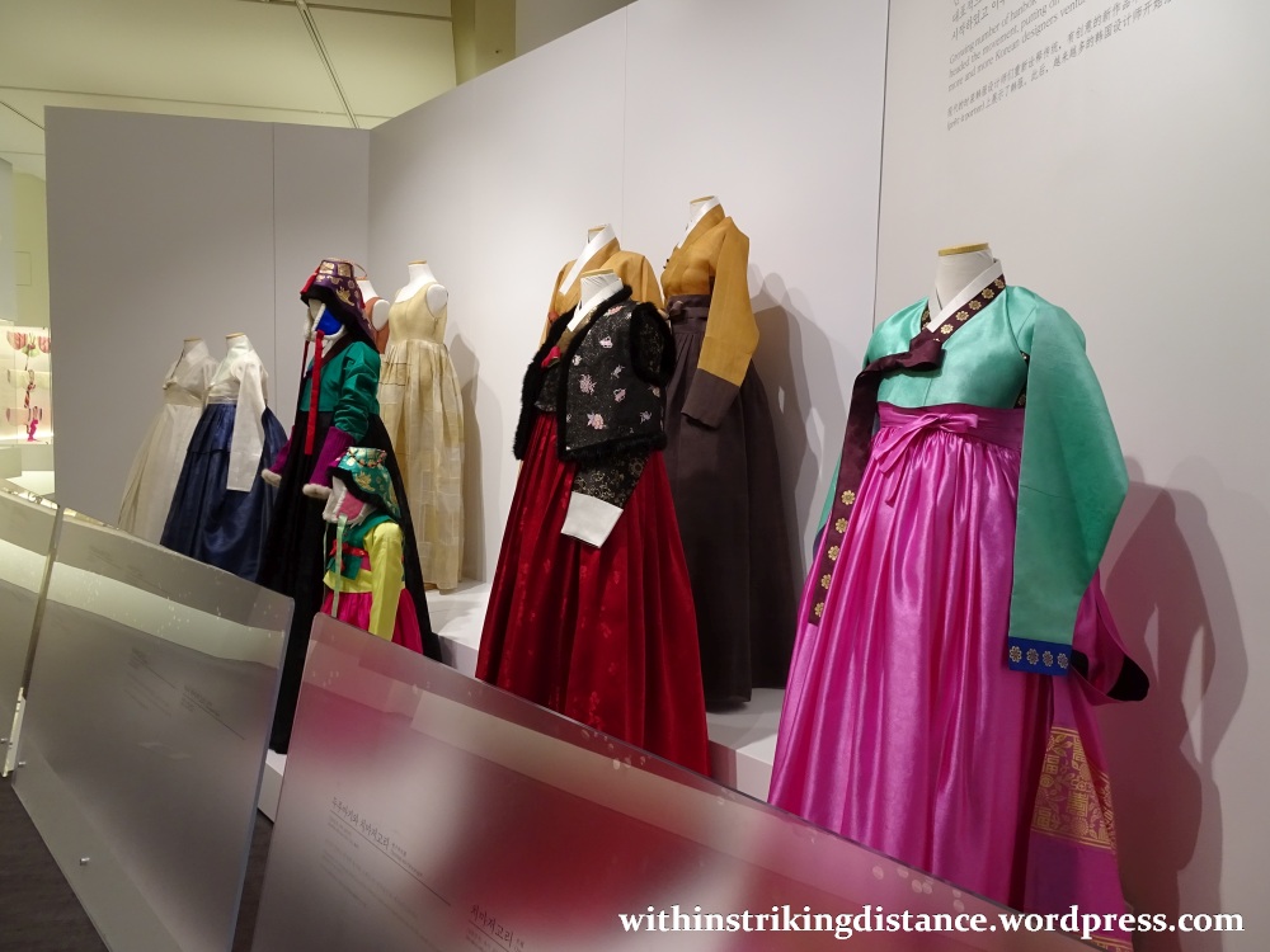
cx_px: 635
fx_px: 881
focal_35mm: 24
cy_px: 476
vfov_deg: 56.8
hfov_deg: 71.6
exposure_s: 1/30
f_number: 3.5
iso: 200
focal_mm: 4.1
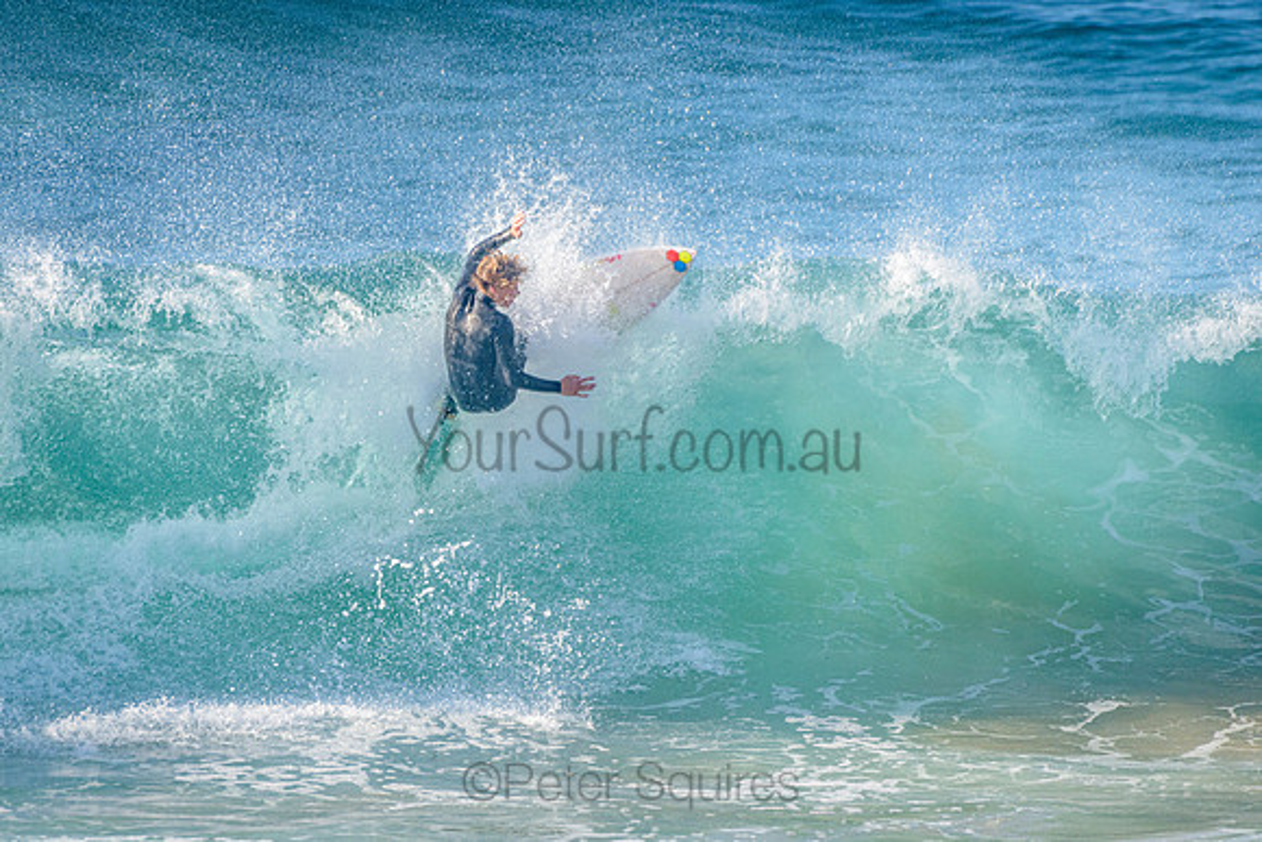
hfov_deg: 3.4
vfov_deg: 2.3
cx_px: 491
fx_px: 21426
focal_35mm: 611
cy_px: 408
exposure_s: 1/2000
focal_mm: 500
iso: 400
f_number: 5.6
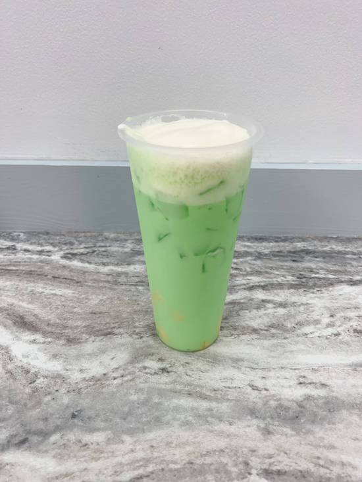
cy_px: 241
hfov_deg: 53.1
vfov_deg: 67.3
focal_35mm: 26
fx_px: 362
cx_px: 181
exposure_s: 1/120
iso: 50
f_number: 1.5
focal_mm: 5.7
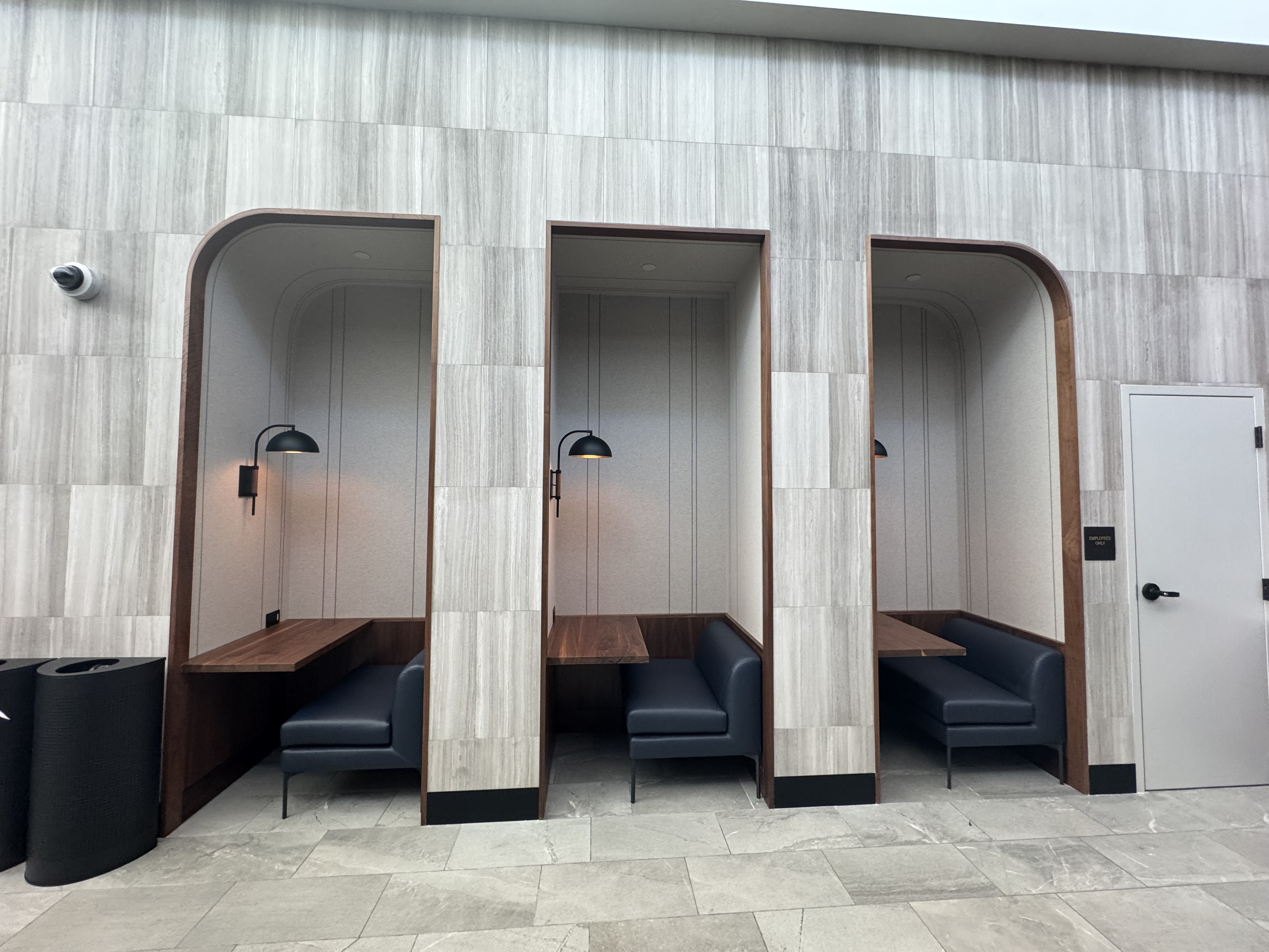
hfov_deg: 102.1
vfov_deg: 85.7
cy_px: 476
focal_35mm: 14
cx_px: 634
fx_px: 513
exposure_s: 1/120
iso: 250
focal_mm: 2.22
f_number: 2.2
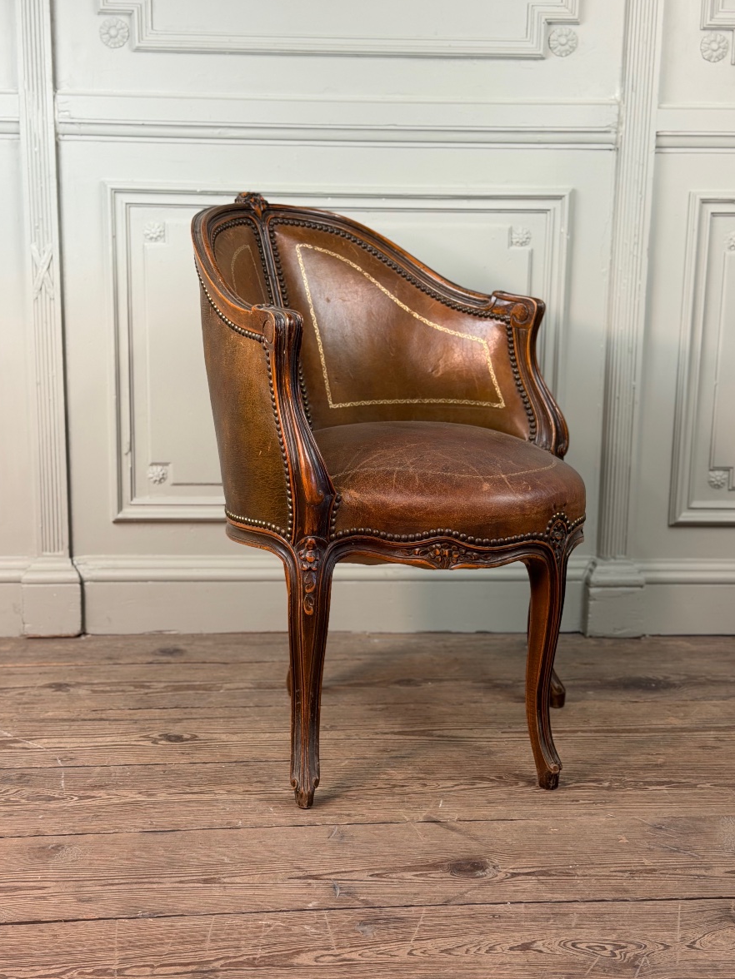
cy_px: 494
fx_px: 1387
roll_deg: -1.1
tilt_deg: -10.8
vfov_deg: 38.9
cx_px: 365
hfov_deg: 29.7
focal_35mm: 49
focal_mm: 6.76
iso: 125
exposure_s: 1/50
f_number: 1.78
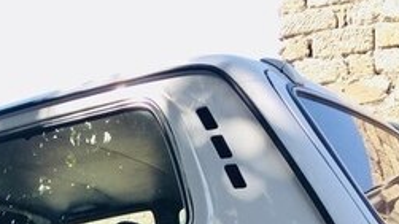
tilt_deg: -1.7
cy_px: 390
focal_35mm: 83
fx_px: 878
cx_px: -2
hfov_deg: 24.4
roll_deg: +1.0
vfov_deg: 13.3
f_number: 2.2
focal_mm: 4.15
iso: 32
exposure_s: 1/302
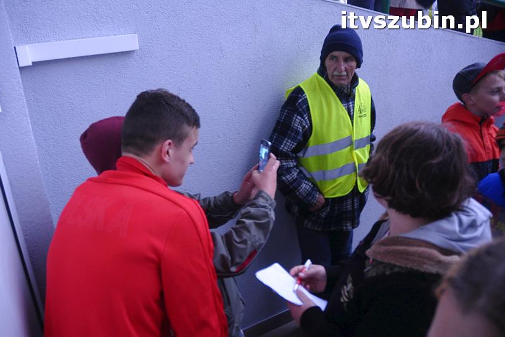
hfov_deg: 65.5
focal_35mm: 28
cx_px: 247
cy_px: 166
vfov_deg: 46.4
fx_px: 393
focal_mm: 18
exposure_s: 1/50
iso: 1250
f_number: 3.5
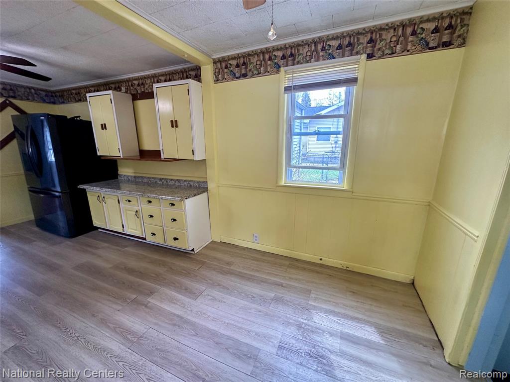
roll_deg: +0.0
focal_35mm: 14
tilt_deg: -14.5
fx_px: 206
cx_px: 255
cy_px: 191
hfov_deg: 102.1
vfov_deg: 85.7
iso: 200
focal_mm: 2.22
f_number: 2.2
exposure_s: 1/120
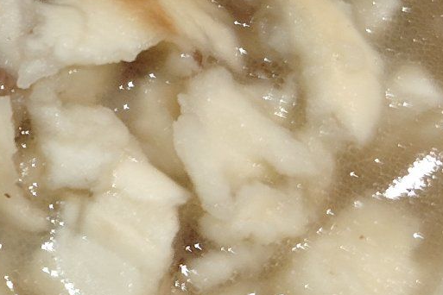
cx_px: -322
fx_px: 1637
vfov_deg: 10.0
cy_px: -128
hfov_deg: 13.9
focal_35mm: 133
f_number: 1.75
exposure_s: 1/50
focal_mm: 5.25
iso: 541
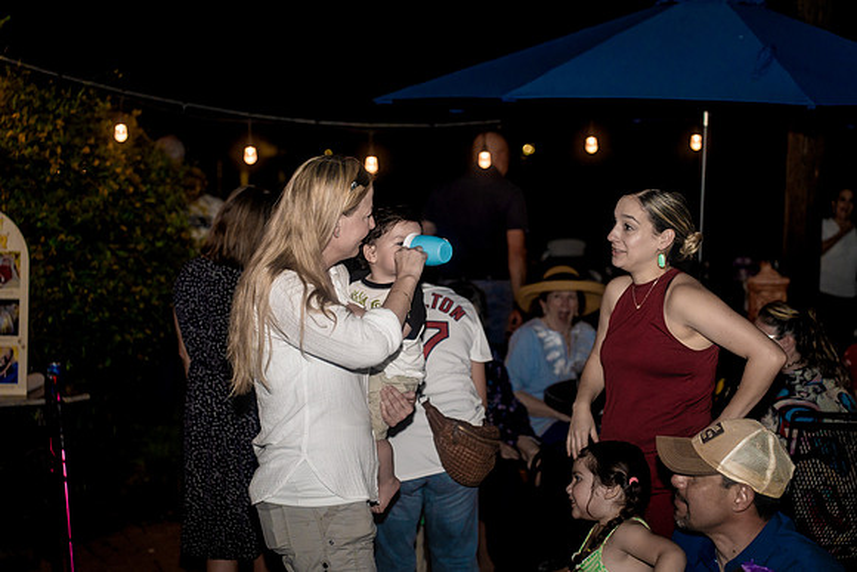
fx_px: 1548
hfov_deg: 31.0
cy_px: 286
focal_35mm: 65
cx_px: 428
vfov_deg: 20.9
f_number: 3.2
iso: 2000
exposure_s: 1/200
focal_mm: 65
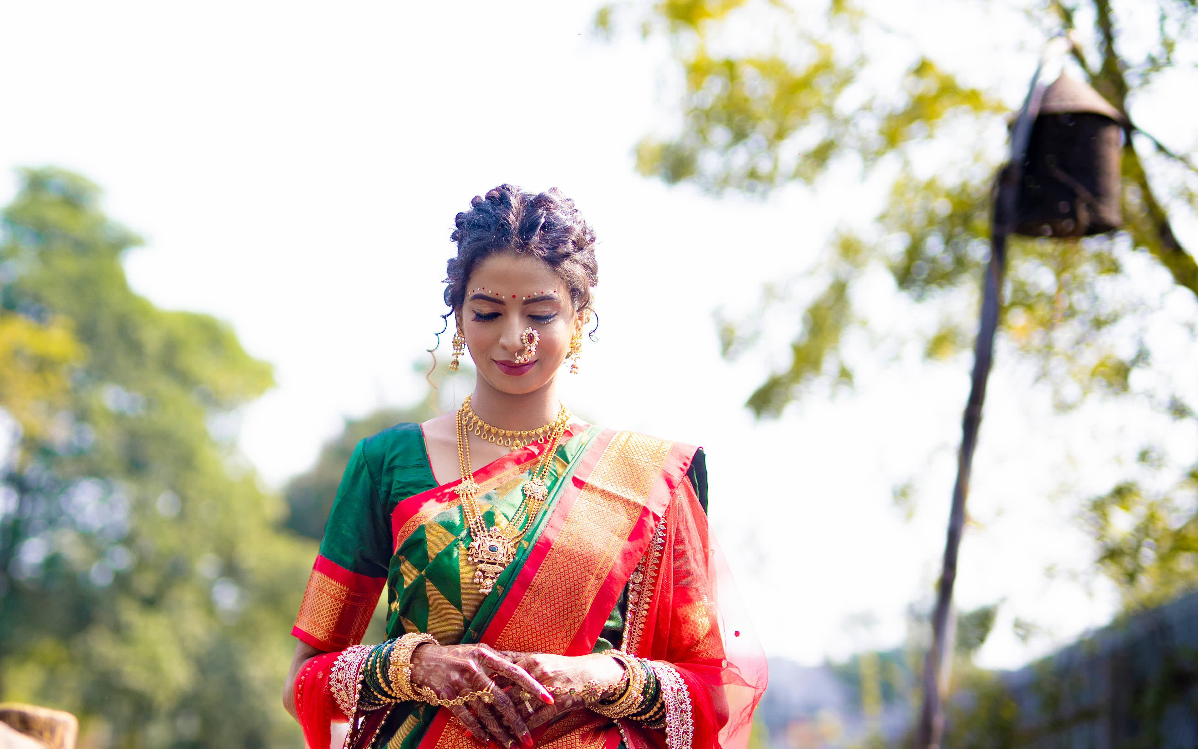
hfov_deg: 25.7
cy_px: 439
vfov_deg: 16.3
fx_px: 2612
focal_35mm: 80
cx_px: 429
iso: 100
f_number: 1.4
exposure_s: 1/2500
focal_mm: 50
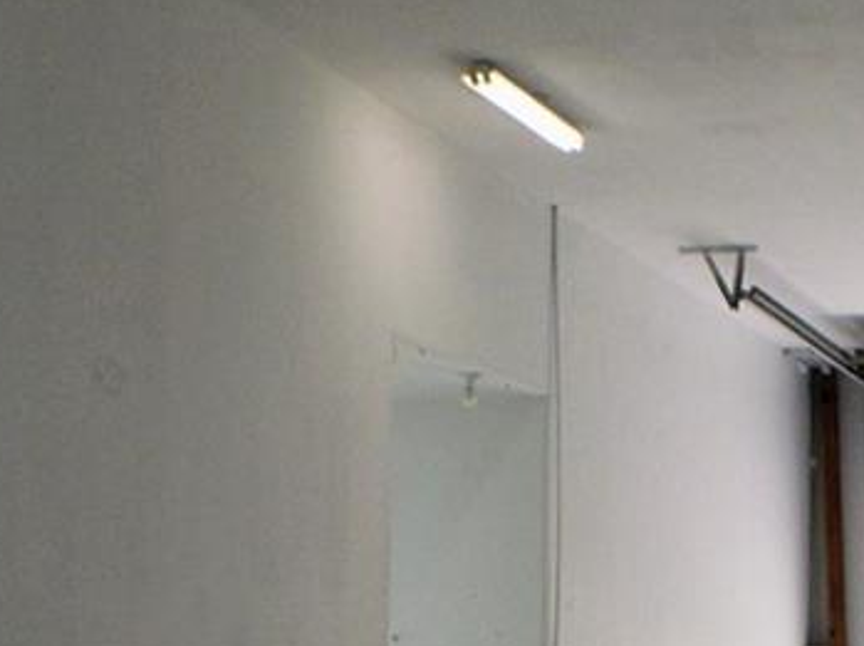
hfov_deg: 13.0
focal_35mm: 152
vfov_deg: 9.5
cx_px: 597
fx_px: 3795
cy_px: 950
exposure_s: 1/200
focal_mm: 23
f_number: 10
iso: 400
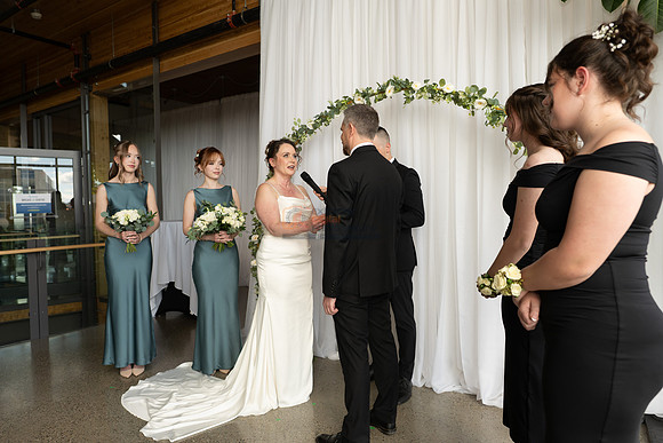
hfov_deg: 73.7
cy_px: 222
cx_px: 332
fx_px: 442
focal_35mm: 24
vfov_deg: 53.2
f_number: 4
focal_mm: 24
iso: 200
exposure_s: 1/125
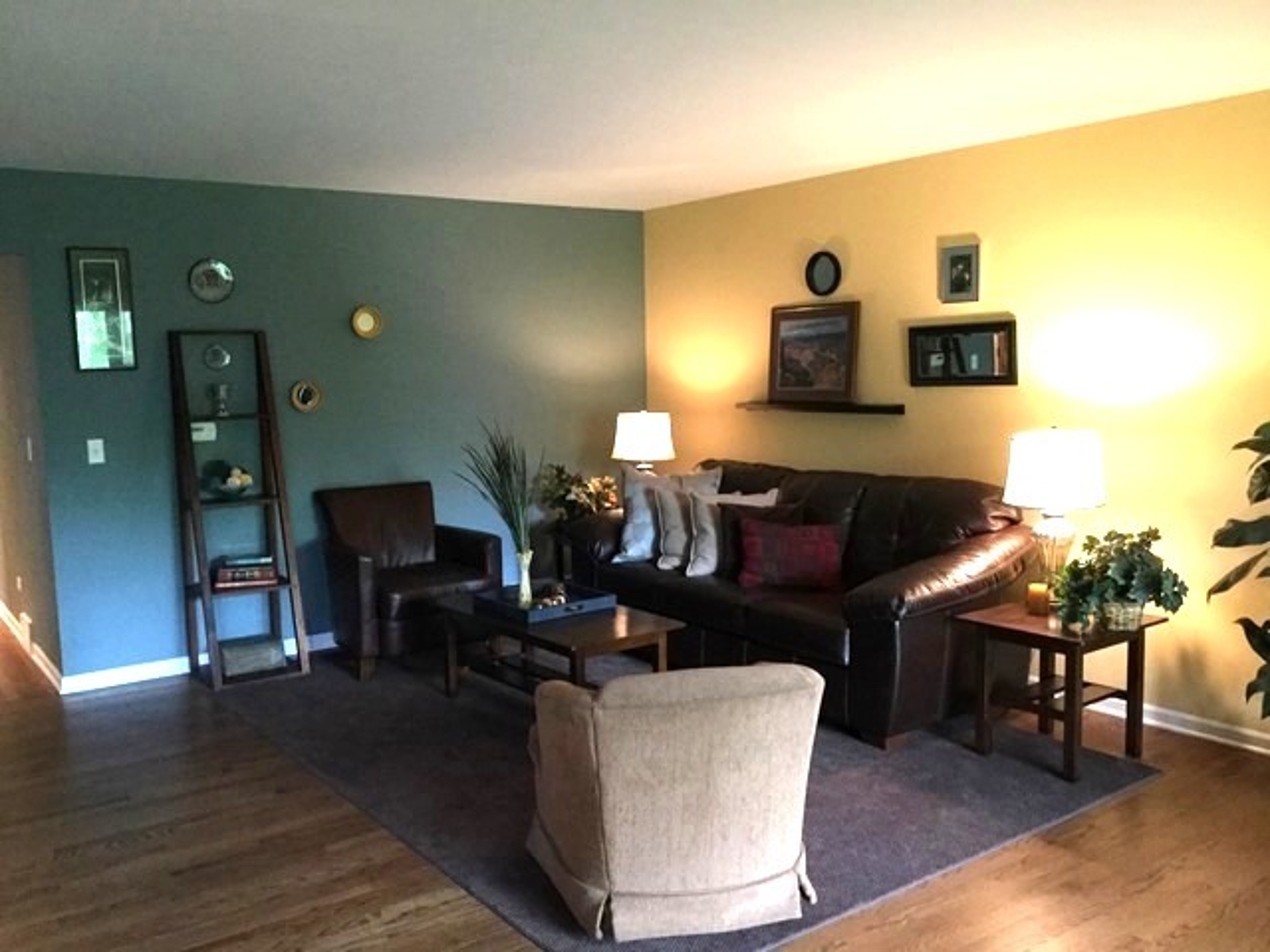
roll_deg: +0.7
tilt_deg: -6.3
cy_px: 476
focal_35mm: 31
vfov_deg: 45.4
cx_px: 635
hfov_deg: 58.4
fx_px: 1137
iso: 200
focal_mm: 3.3
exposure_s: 1/15
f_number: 2.4
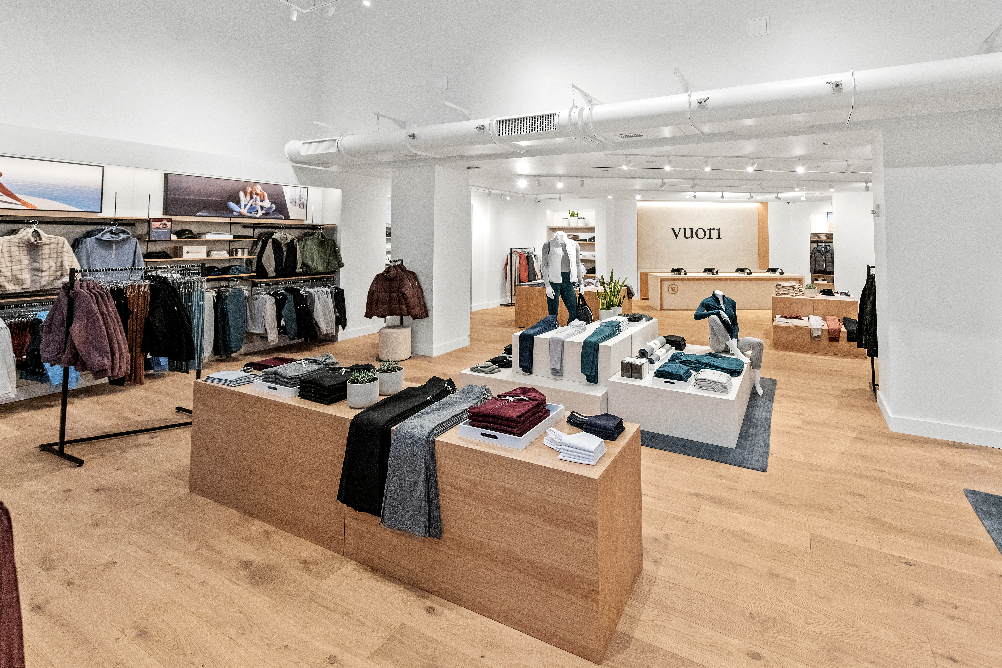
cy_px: 334
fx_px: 390
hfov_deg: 104.3
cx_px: 501
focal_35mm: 14
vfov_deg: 81.2
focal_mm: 14
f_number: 3.5
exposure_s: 1/200
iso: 1600
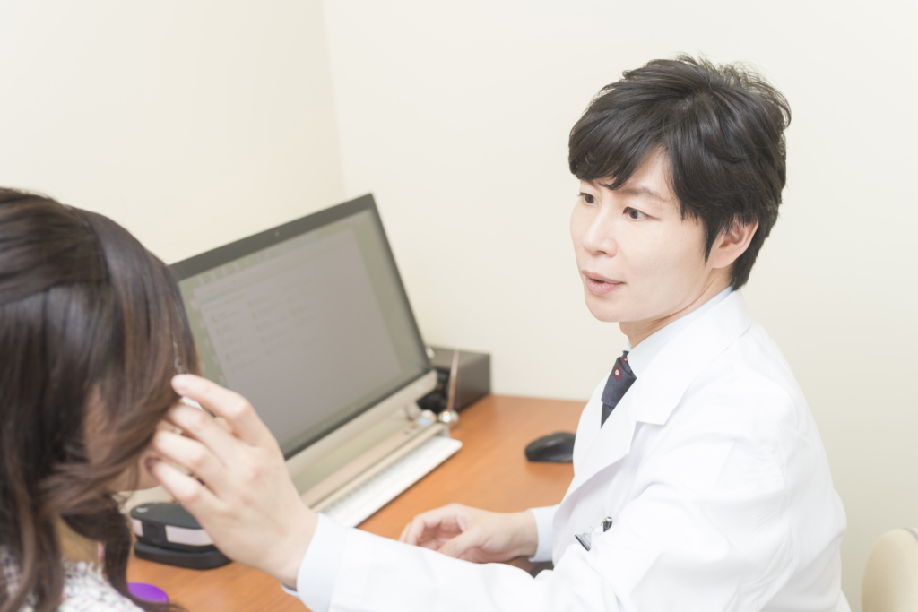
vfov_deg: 27.0
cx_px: 459
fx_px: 1275
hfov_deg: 39.6
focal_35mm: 50
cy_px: 306
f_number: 3.5
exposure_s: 1/100
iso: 200
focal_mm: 50
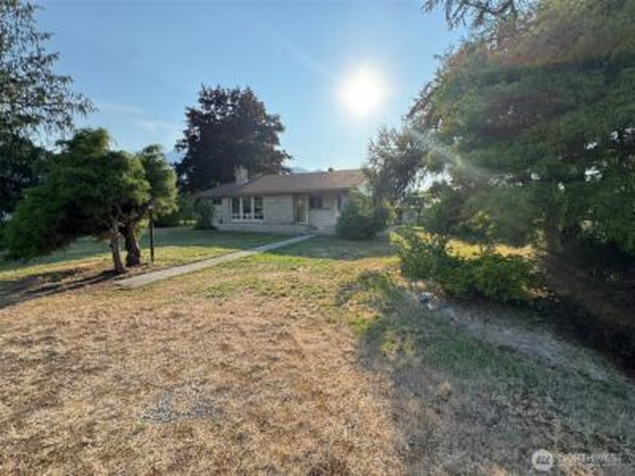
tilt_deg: -5.5
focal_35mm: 14
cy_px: 238
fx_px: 257
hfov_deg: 102.1
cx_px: 318
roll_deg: +0.2
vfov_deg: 85.7
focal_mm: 2.22
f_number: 2.2
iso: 40
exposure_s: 1/741
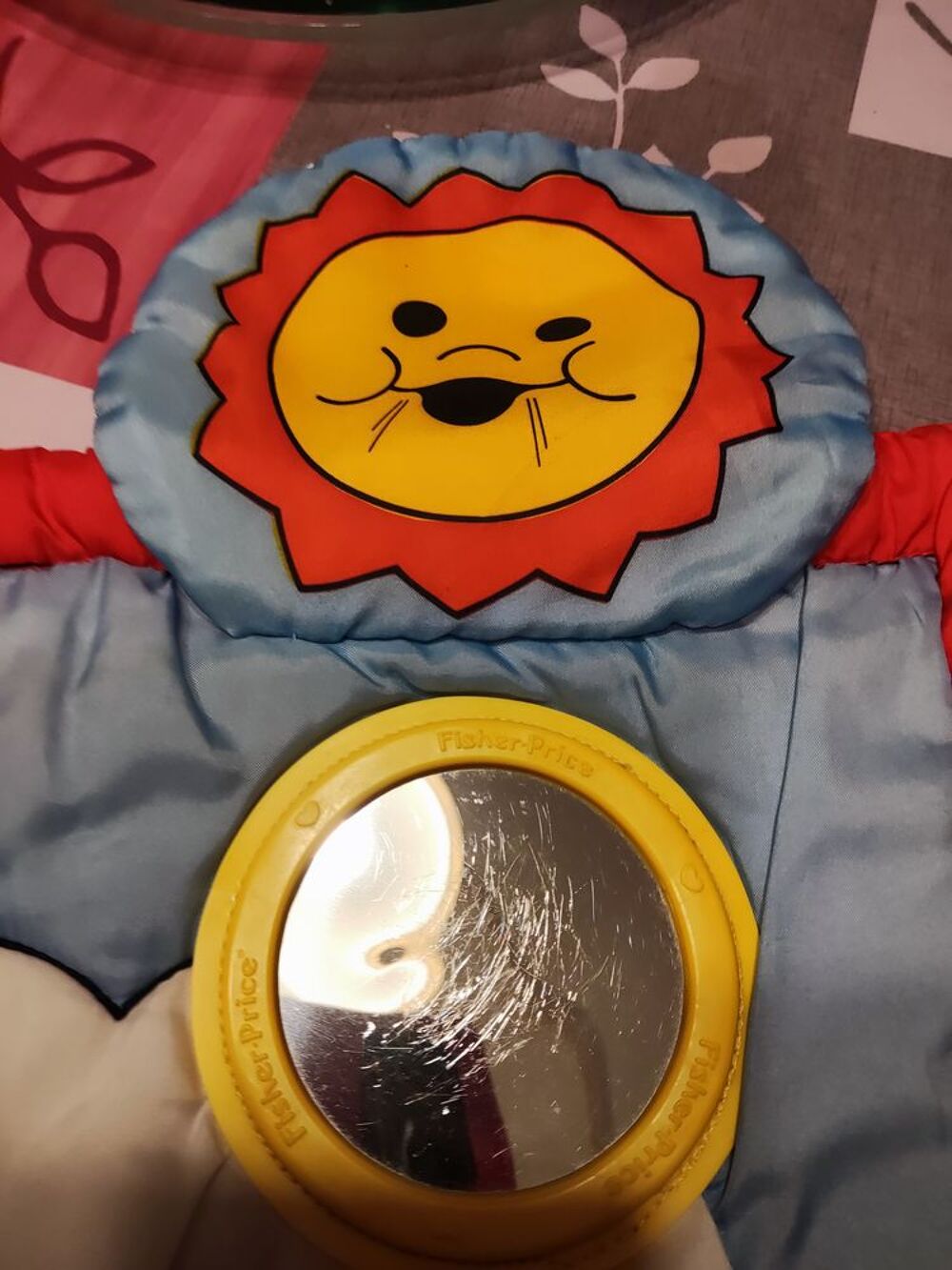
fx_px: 953
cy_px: 635
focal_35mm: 26
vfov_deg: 67.3
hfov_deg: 53.1
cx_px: 476
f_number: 1.79
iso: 233
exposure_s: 1/50
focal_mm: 4.74
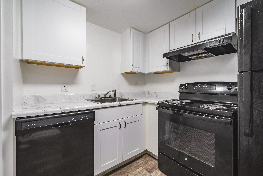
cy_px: 88
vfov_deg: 81.2
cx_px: 132
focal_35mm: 14
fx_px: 102
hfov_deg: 104.2
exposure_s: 1/15
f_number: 11
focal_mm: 14
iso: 400
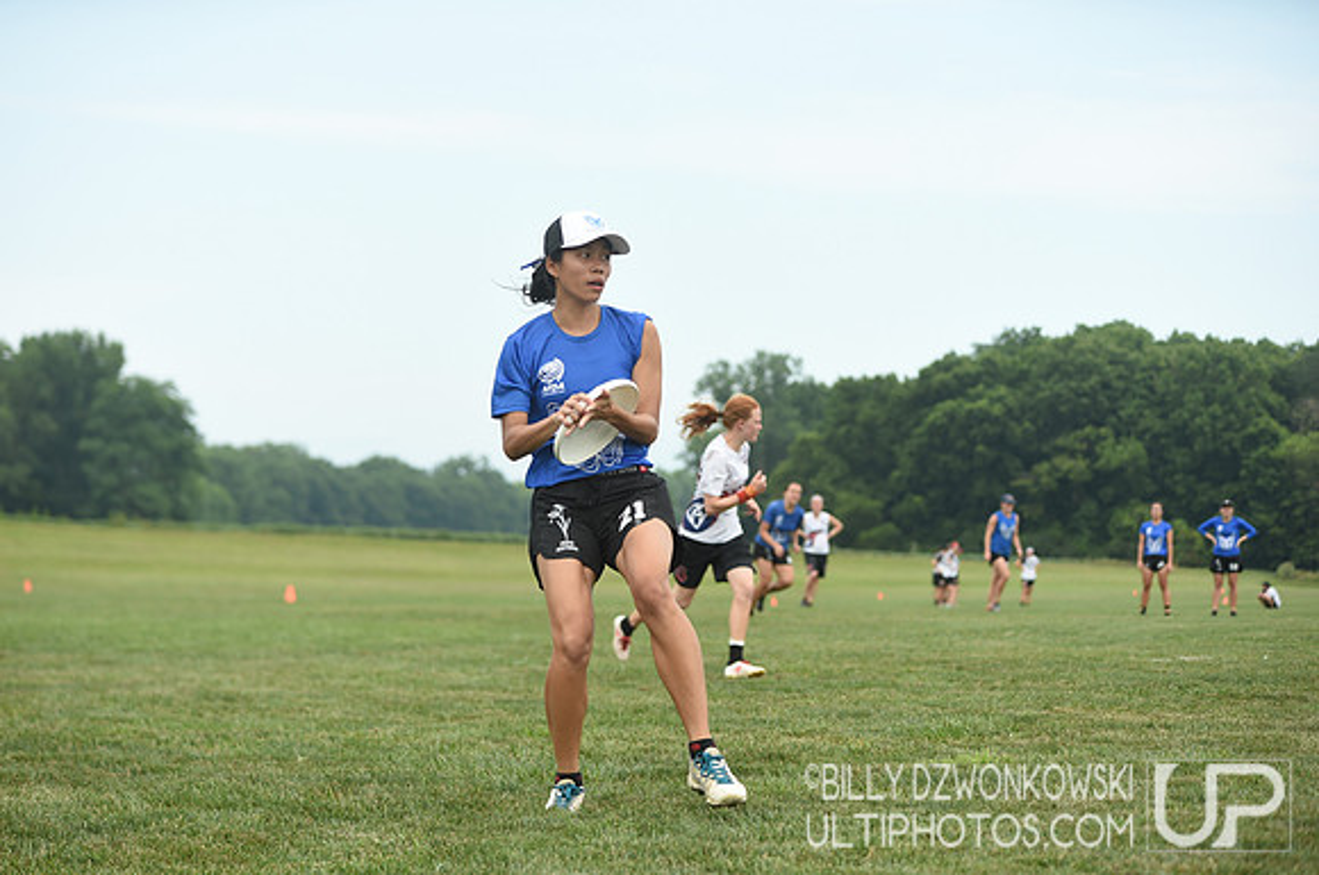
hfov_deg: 24.8
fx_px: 3000
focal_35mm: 82
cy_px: 438
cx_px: 660
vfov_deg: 16.6
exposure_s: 1/800
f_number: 3.5
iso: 200
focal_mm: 82
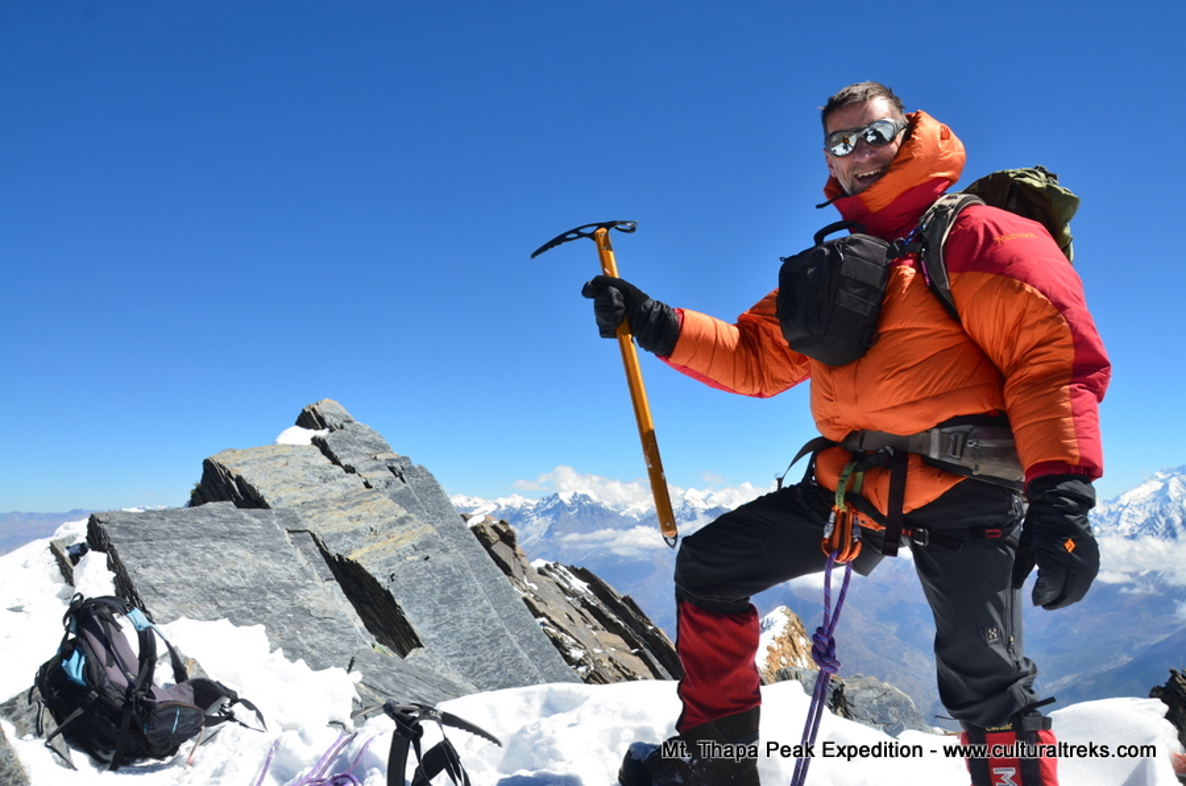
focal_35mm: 30
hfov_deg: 62.0
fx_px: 986
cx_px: 593
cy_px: 393
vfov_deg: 43.4
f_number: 11
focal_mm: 20
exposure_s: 1/320
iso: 200
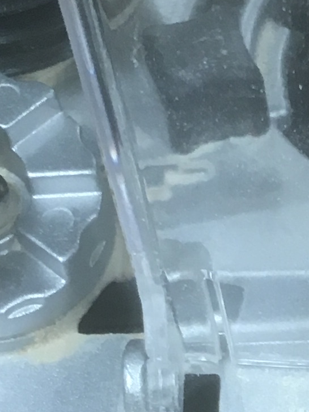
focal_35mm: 161
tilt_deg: -59.1
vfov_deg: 12.0
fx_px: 1915
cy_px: 512
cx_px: 503
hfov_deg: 8.9
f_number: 2.2
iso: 80
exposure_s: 1/33
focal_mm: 4.15
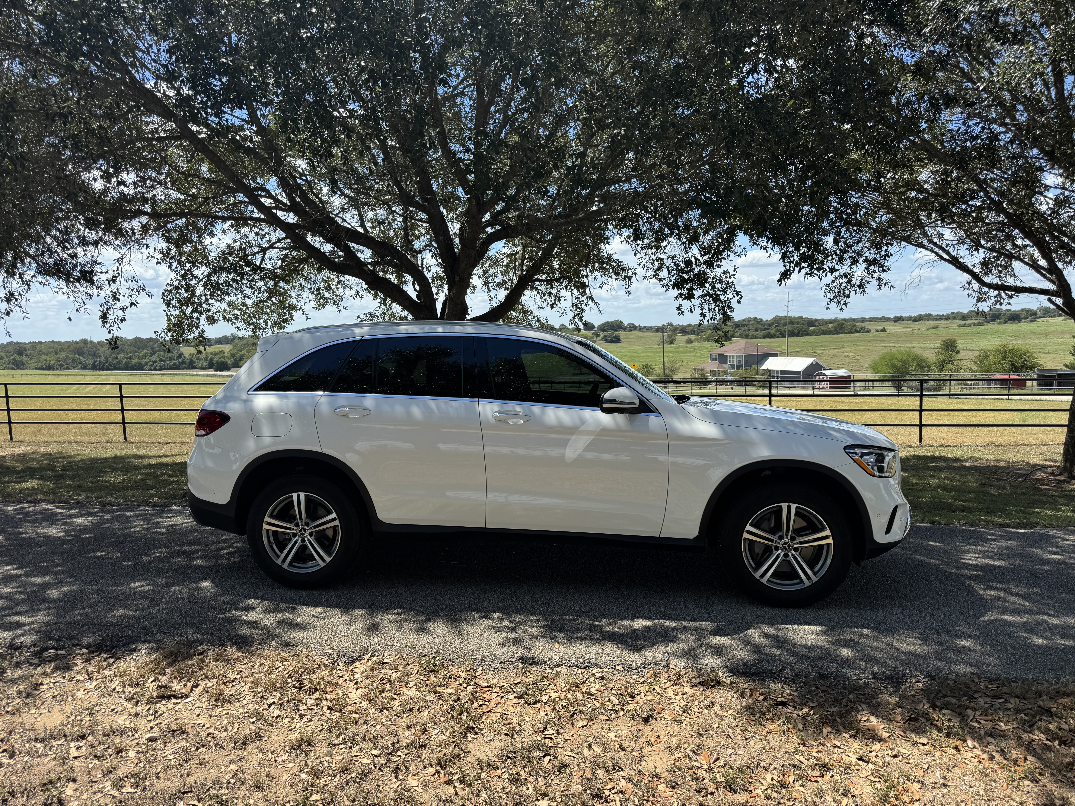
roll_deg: +1.1
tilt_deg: -6.2
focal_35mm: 24
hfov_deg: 71.6
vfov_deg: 56.8
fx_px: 745
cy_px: 403
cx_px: 538
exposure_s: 1/2710
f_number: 1.78
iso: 80
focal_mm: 6.76
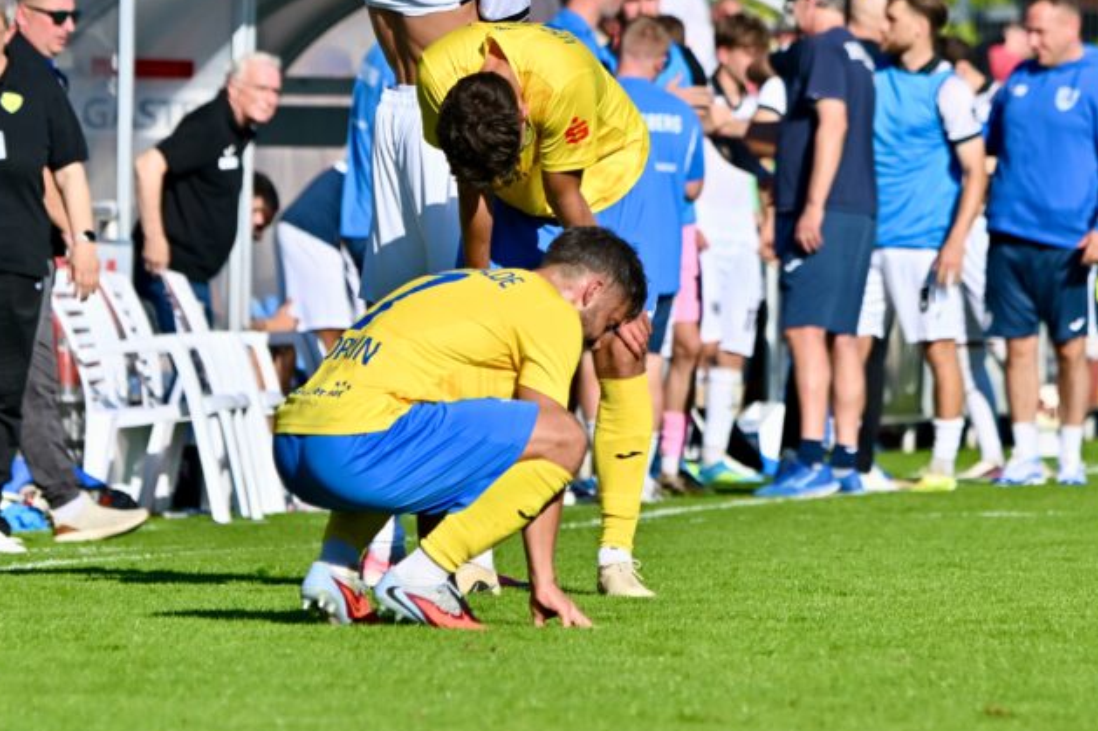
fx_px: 11922
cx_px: 312
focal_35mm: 391
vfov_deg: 3.5
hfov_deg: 5.3
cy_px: 181
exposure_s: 1/1600
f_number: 5.3
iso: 160
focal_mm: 240
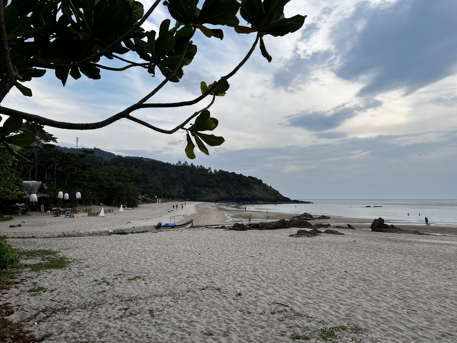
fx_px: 343
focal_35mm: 26
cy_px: 172
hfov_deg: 67.3
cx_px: 228
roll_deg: +0.3
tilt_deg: +4.5
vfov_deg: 53.1
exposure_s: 1/1089
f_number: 1.5
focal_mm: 5.7
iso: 50
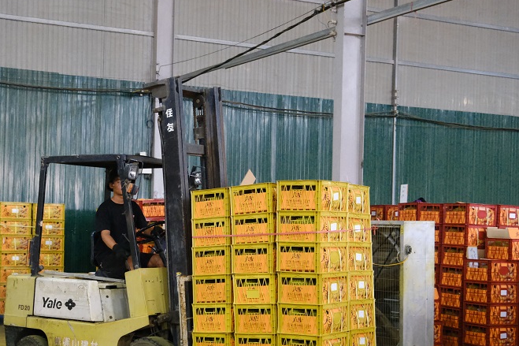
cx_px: 197
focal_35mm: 56
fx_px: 807
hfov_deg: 35.5
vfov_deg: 24.1
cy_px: 225
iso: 6400
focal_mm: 27.5
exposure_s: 1/100
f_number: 4.5
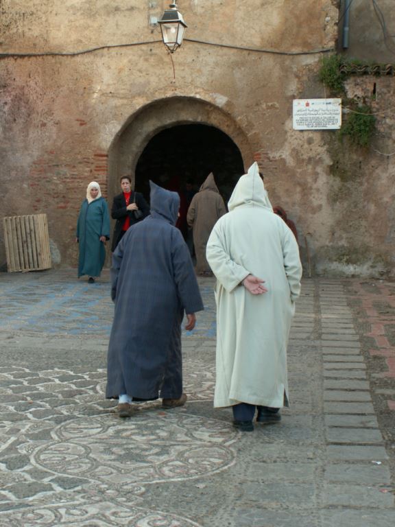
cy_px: 264
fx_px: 1050
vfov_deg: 28.2
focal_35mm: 69
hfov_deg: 21.3
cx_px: 198
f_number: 4.5
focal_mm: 11.49
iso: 50
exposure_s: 1/60
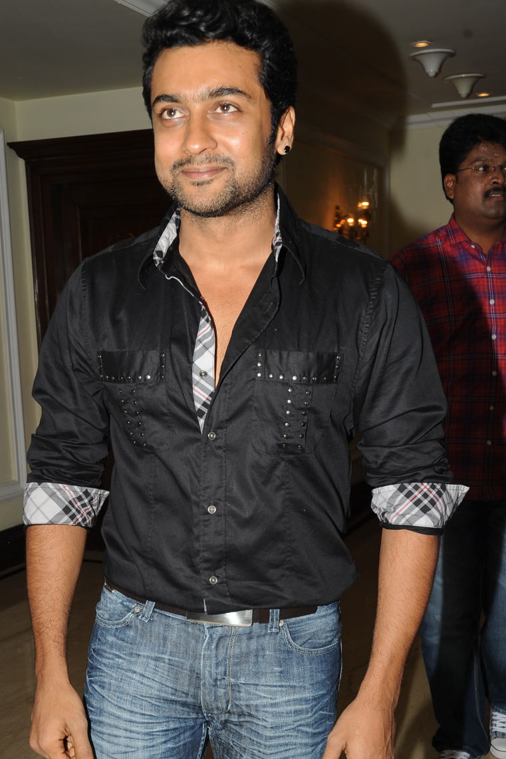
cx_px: 216
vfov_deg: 40.1
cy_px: 479
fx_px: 1034
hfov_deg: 27.5
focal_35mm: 49
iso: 200
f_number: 8
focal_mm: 35
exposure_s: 1/125
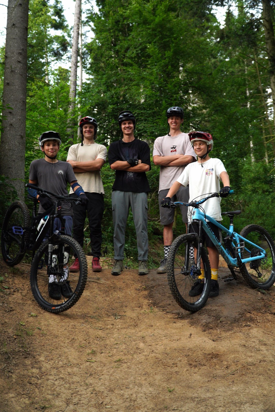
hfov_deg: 31.9
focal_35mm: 42
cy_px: 206
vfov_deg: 46.4
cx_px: 138
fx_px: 481
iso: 800
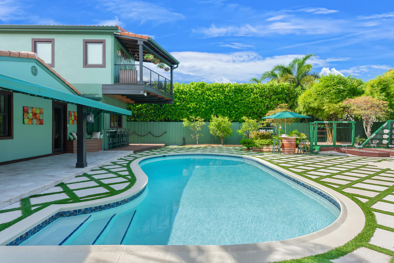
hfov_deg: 81.2
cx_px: 197
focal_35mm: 21
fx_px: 230
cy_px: 132
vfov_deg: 59.5
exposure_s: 1/125
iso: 500
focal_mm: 21
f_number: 11
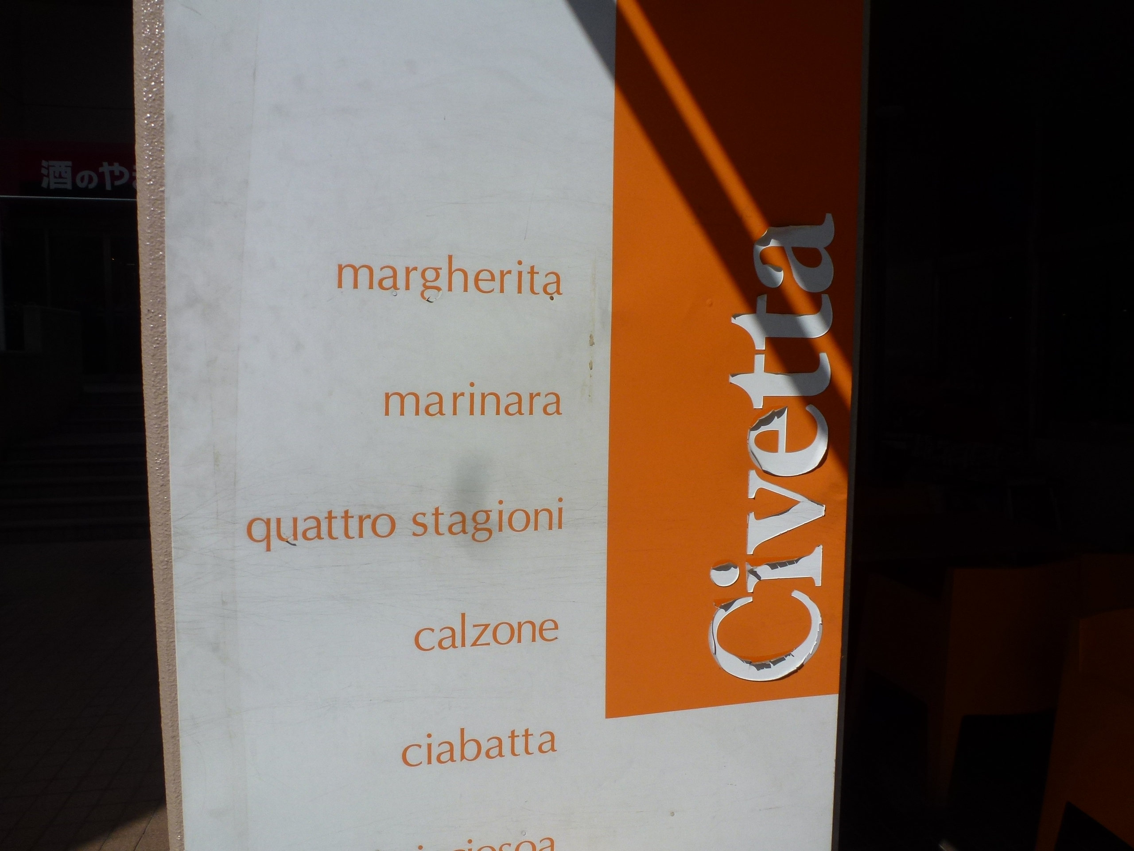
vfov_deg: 56.8
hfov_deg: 71.6
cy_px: 426
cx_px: 567
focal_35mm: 24
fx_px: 786
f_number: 4
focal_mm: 4.3
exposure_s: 1/1600
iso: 100
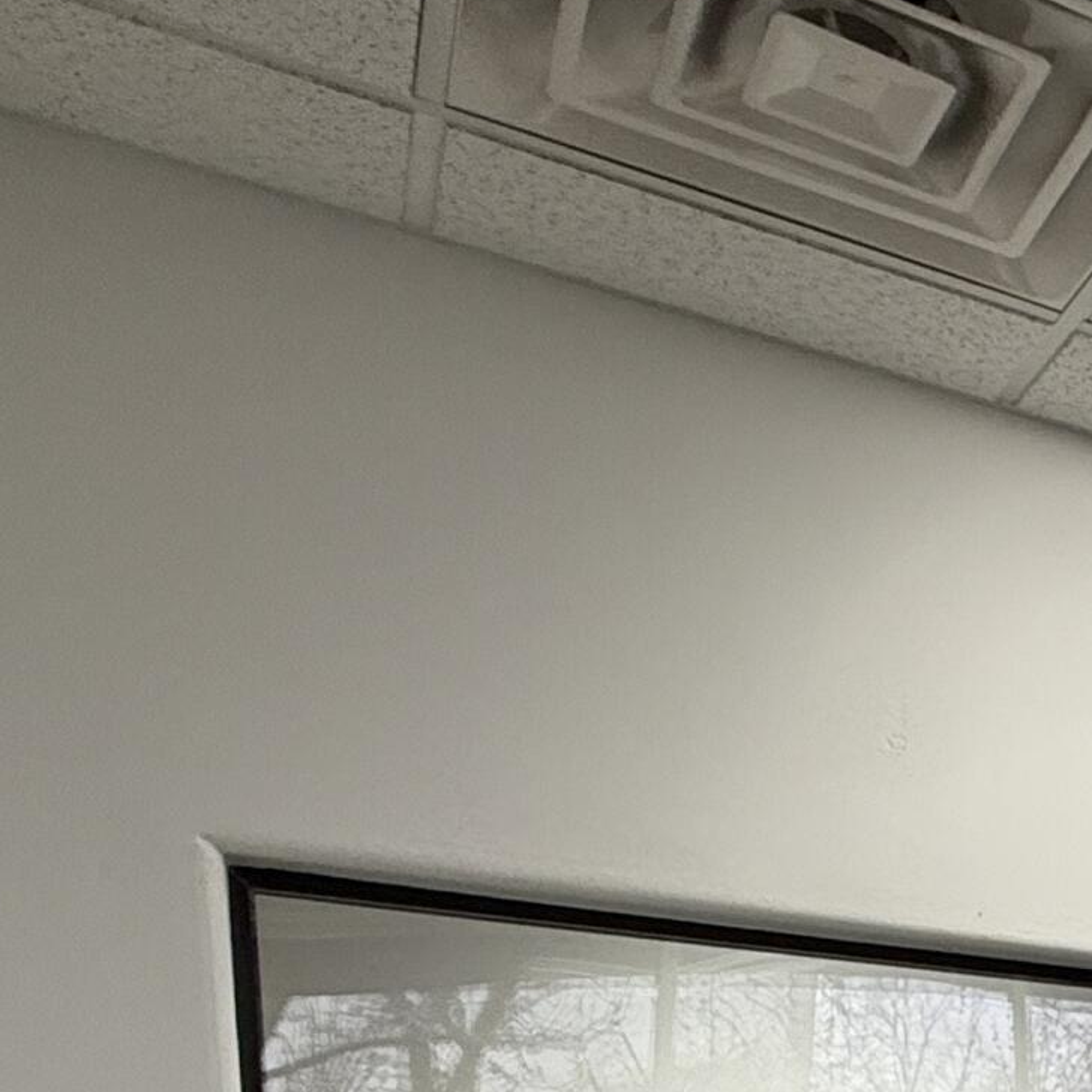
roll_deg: -0.2
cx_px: 1674
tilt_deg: -5.2
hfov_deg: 24.9
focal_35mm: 51
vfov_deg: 26.9
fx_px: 1820
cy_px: 1497
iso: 160
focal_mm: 2.22
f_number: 2.2
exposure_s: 1/120
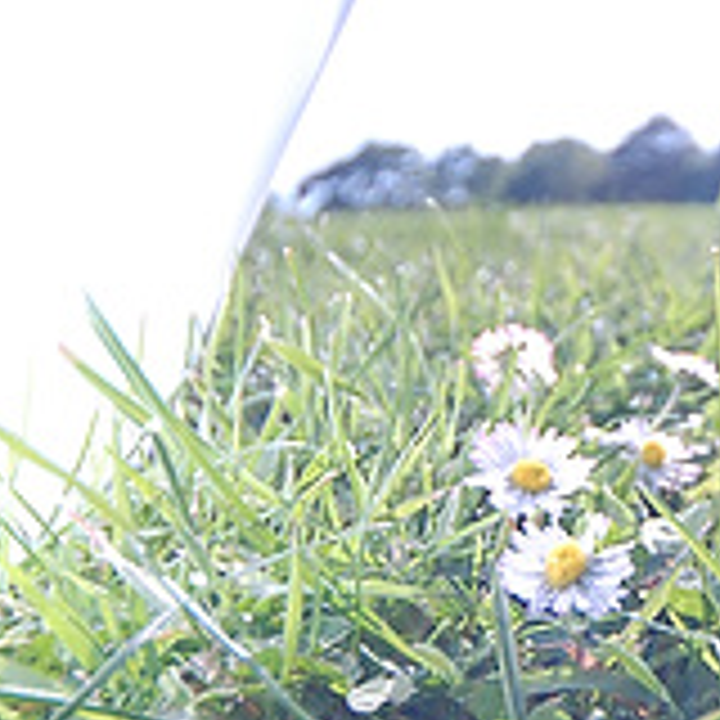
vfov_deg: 41.8
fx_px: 941
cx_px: 680
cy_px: 317
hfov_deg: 38.3
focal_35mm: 40
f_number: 4
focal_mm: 10
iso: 100
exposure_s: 1/400
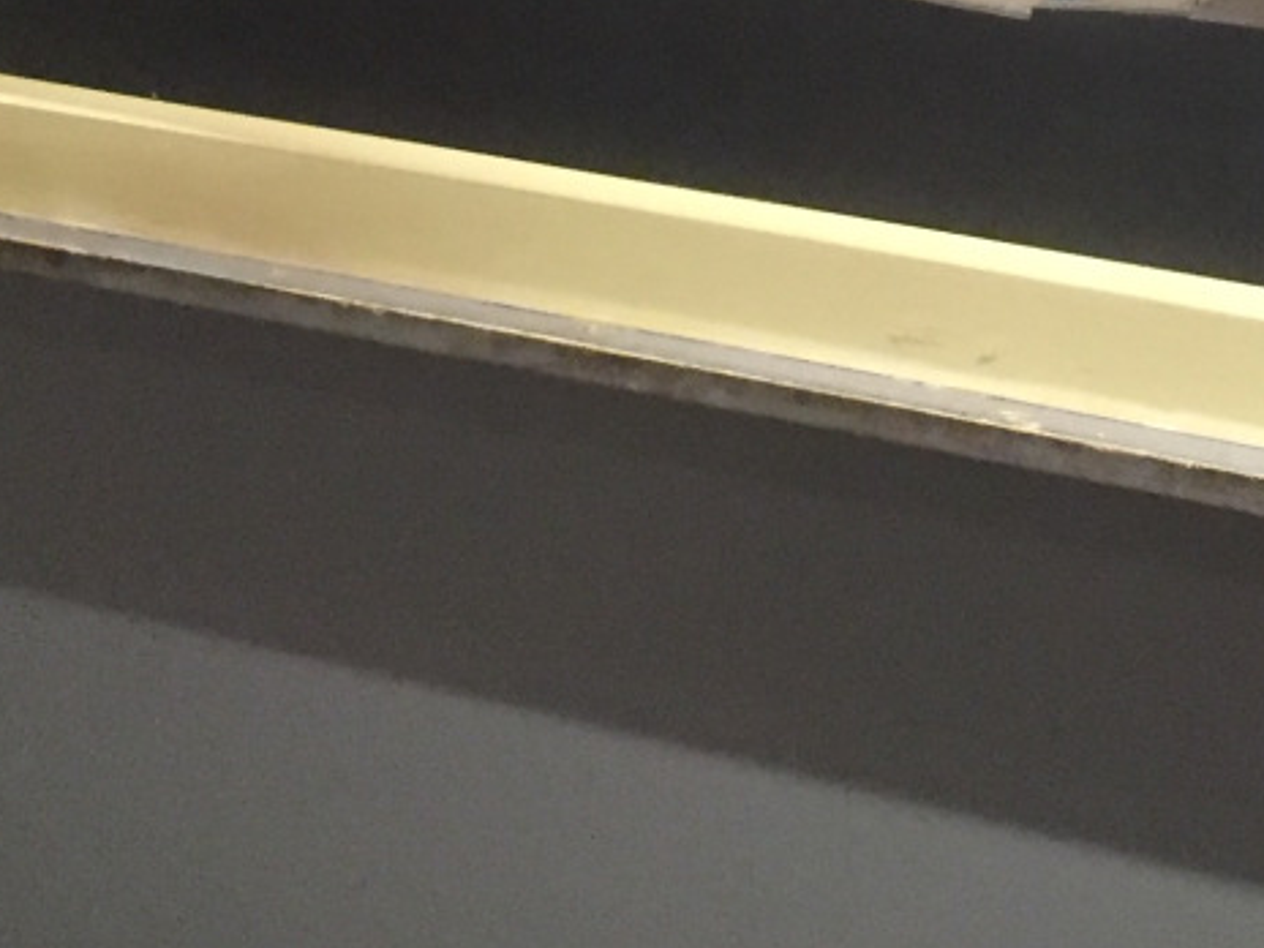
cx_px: 1136
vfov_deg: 13.5
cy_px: -659
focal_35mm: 100
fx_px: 3651
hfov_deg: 19.3
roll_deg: +1.3
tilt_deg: -10.3
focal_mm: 4.15
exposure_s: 1/20
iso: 250
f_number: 2.2
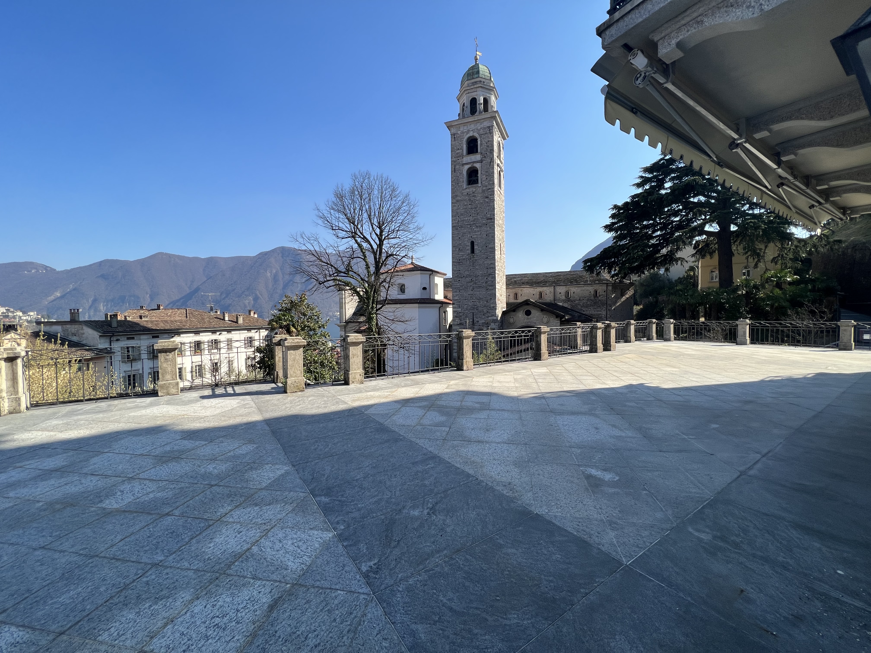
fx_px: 327
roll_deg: +0.9
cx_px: 436
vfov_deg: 89.9
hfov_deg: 106.2
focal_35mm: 13
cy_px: 326
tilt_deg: -2.3
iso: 32
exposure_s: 1/1248
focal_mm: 1.57
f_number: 1.8
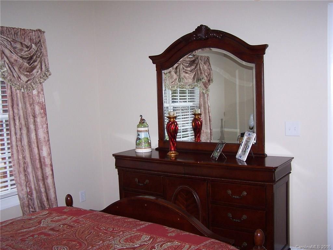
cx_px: 166
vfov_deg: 37.7
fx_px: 366
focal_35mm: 38
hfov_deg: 49.0
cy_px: 125
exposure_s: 1/60
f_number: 2.8
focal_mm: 6.3
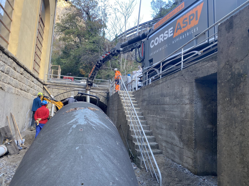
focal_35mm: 26
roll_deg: -2.6
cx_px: 124
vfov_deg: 53.1
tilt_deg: +8.4
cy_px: 93
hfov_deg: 67.3
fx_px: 187
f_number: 1.8
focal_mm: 4.25
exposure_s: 1/121
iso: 80
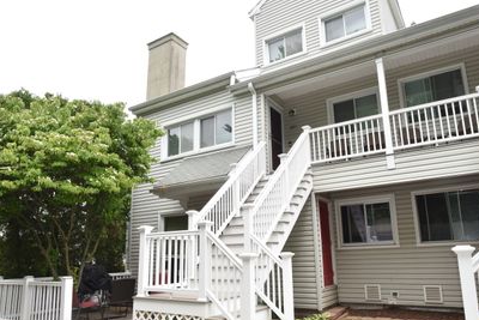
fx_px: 333
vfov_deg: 51.2
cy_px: 180
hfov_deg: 71.4
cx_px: 259
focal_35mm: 25
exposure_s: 1/200
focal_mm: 20
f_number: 16
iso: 1000
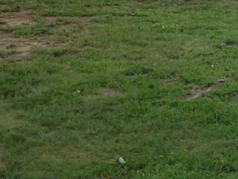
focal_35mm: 99
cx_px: 343
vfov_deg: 14.5
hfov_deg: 18.0
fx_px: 681
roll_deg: +0.9
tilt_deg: -0.5
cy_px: -32
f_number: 2.4
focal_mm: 4.12
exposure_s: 1/40
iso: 50
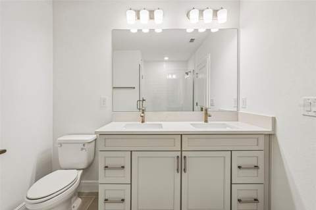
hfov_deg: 96.8
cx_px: 158
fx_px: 140
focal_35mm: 16
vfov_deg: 73.6
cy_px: 105
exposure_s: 1/40
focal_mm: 16
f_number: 8
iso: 400
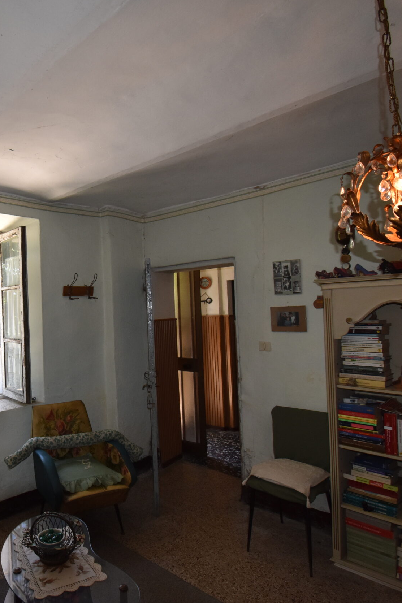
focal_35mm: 23
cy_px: 306
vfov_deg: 76.1
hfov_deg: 50.1
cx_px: 54
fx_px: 385
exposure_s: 1/125
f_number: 5.6
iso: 720
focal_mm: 10
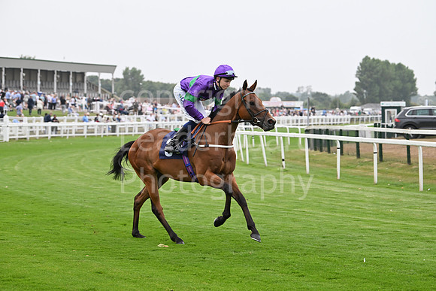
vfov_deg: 13.0
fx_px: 1272
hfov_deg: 19.5
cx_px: 218
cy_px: 146
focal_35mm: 105
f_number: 5
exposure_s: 1/500
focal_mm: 105
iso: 640
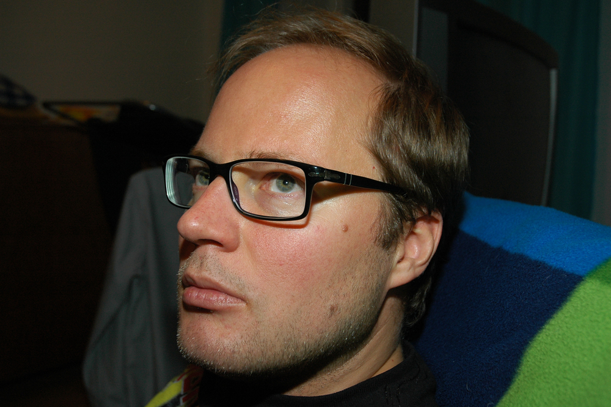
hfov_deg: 53.2
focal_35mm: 36
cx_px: 306
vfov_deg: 36.8
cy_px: 204
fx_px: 610
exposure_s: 1/60
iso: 400
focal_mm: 24
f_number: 5
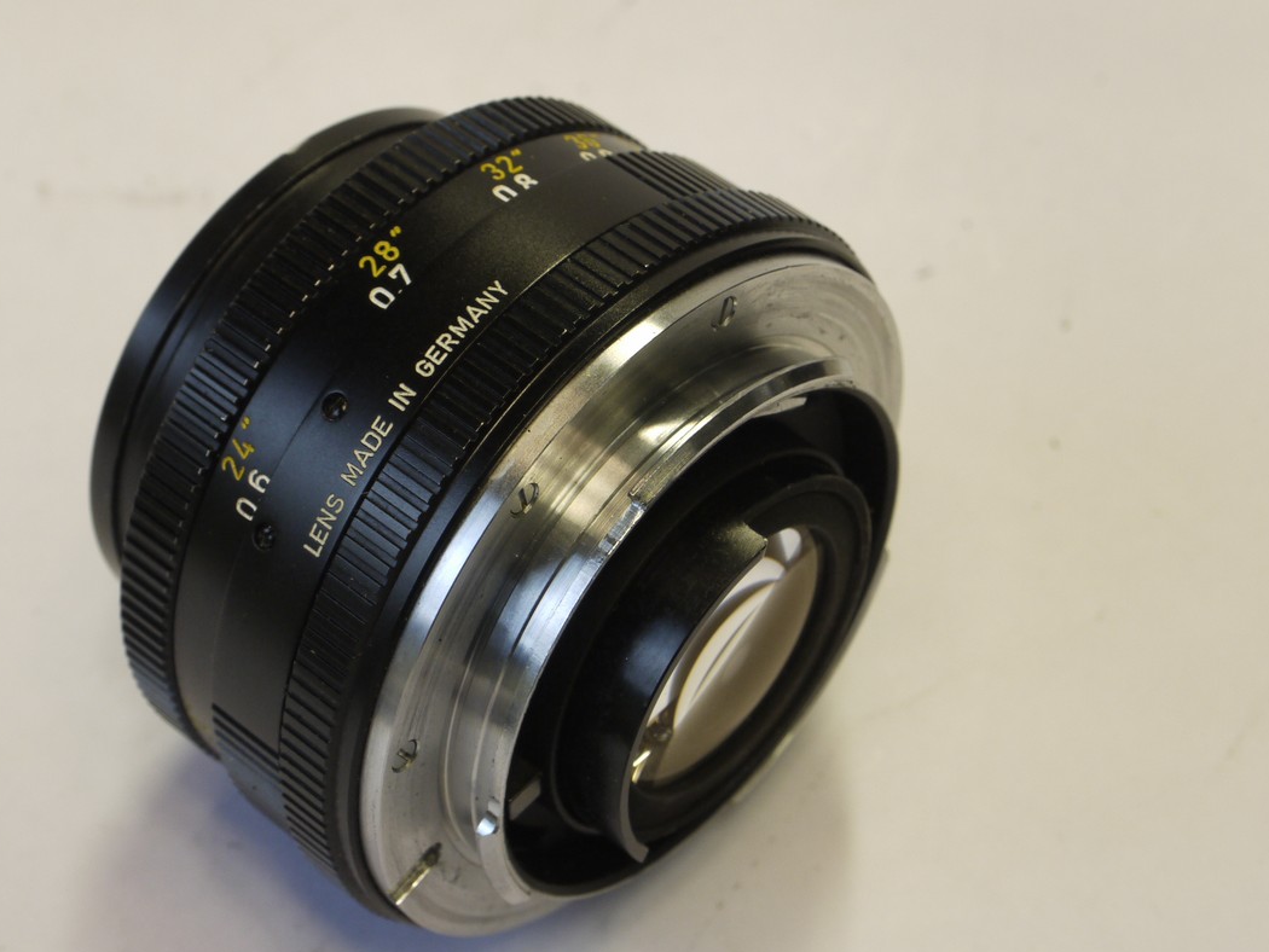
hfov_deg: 20.4
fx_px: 3520
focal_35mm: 96
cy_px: 466
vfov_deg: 15.4
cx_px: 552
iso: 400
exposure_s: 1/13
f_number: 10
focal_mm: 42
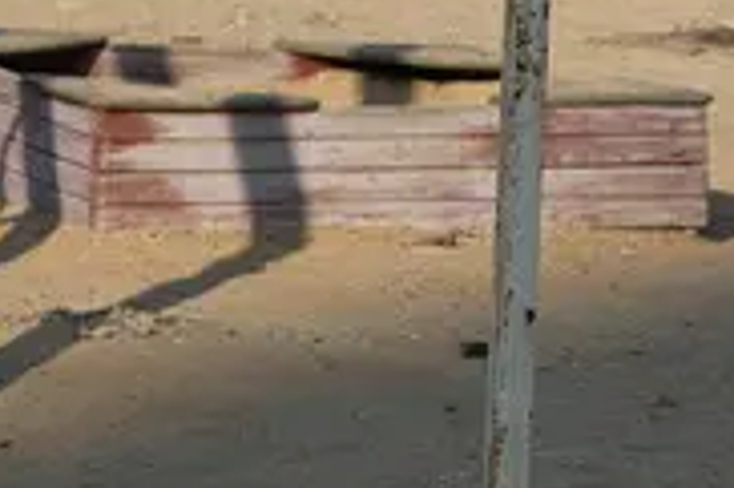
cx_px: 589
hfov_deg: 6.5
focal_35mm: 317
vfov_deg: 4.3
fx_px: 6457
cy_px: -625
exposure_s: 1/500
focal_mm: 48
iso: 100
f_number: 8
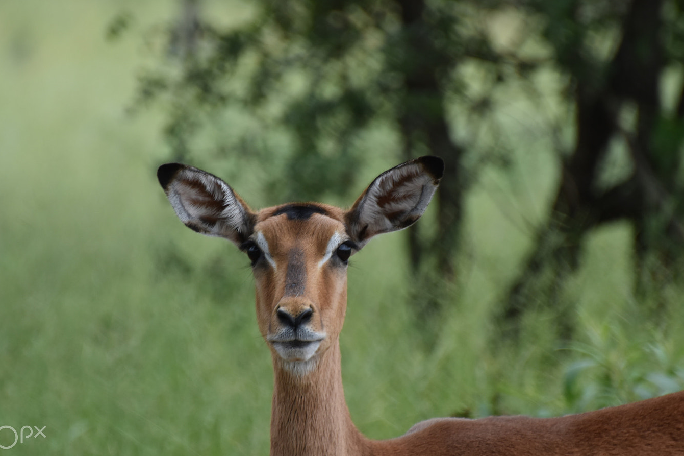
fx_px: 10199
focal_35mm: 537
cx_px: 327
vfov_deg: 2.6
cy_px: 232
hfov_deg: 3.8
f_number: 5.6
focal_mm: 300
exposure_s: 1/500
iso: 400
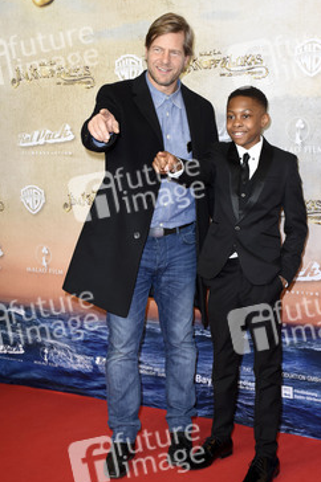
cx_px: 175
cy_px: 257
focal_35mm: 66
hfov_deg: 20.6
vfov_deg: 30.5
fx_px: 884
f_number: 6.3
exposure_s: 1/100
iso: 640
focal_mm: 40
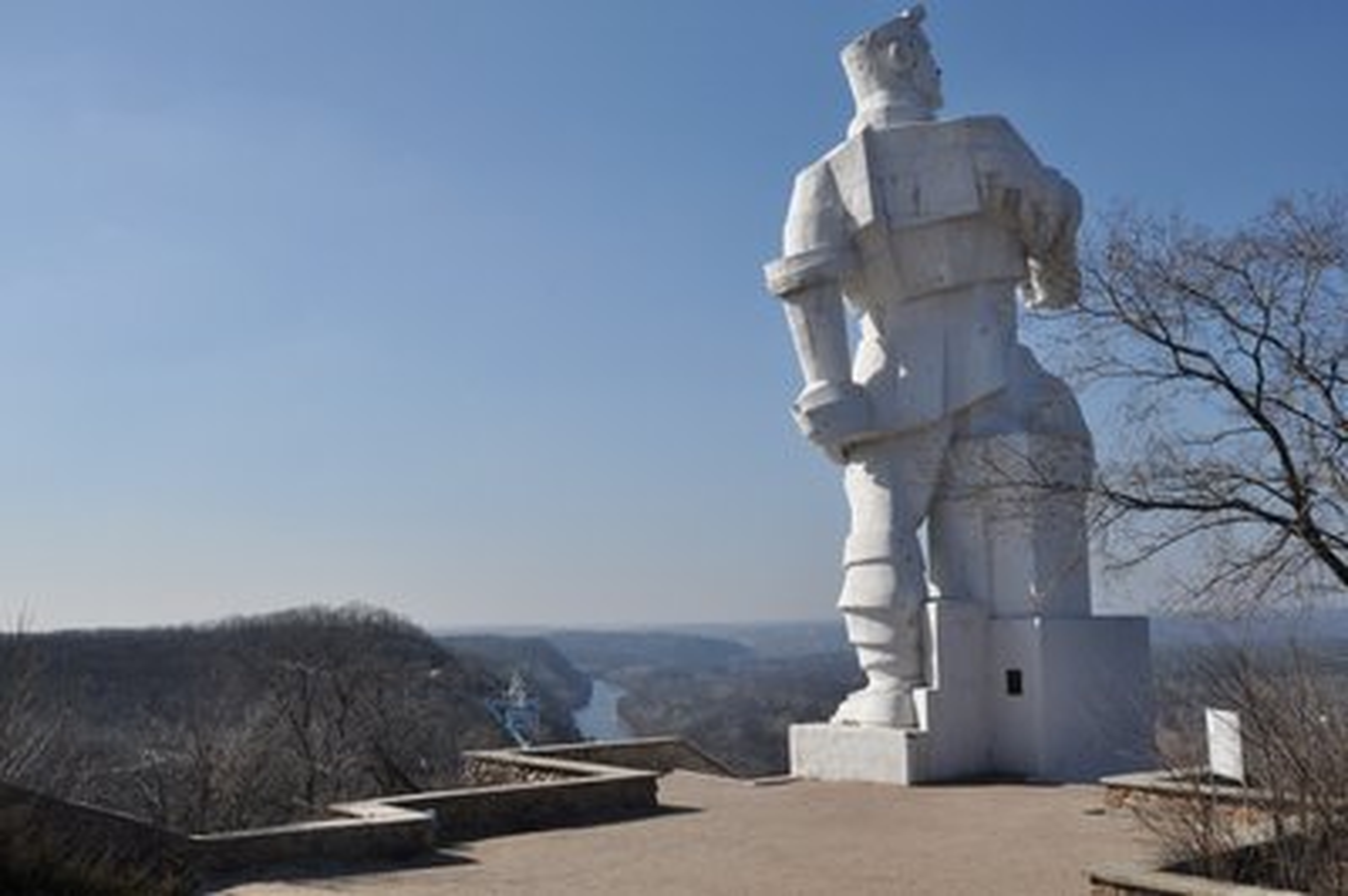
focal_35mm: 36
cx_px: 674
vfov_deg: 36.8
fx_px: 1347
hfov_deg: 53.2
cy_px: 448
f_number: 14
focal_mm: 24
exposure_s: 1/800
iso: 400
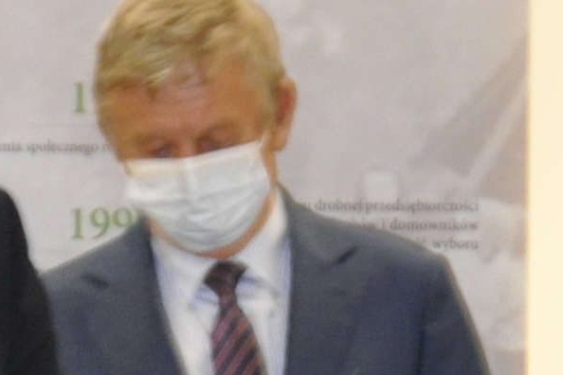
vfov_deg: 1.8
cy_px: 598
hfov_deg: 2.7
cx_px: 331
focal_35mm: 757
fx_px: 11838
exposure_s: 1/60
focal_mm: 70
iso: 800
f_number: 4.5
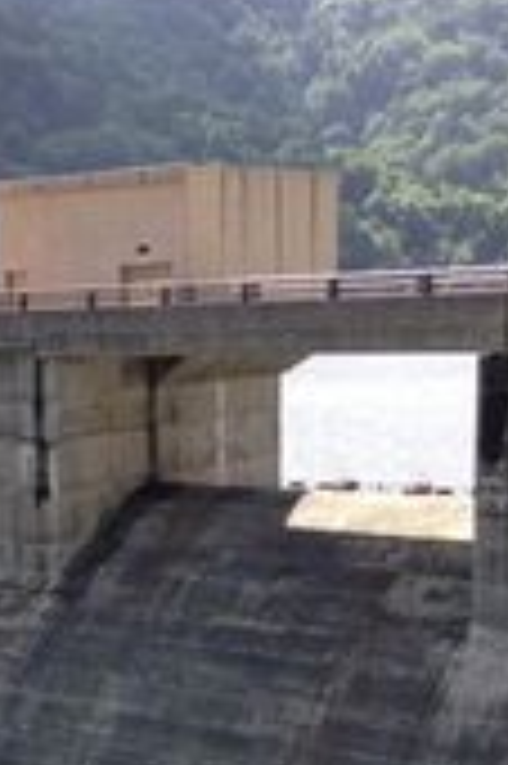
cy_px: 569
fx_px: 1803
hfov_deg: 15.2
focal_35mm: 85
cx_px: -180
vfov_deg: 23.7
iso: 50
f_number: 2.4
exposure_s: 1/441
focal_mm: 4.13
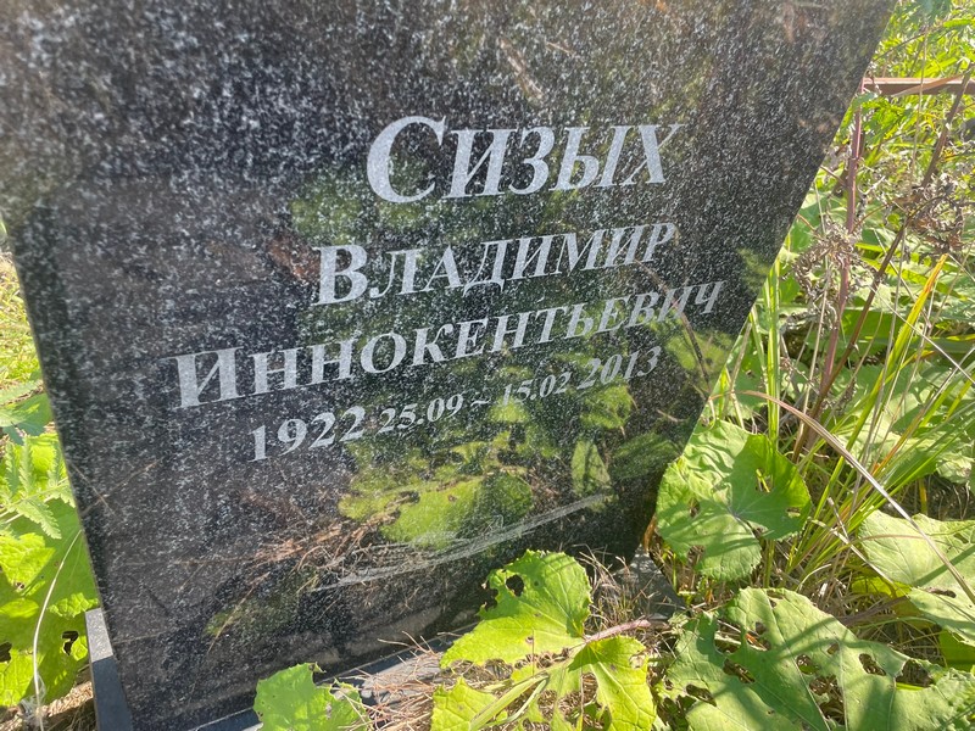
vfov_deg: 53.1
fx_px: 732
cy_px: 366
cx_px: 488
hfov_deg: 67.3
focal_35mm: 26
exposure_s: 1/364
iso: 32
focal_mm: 4.2
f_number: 1.6
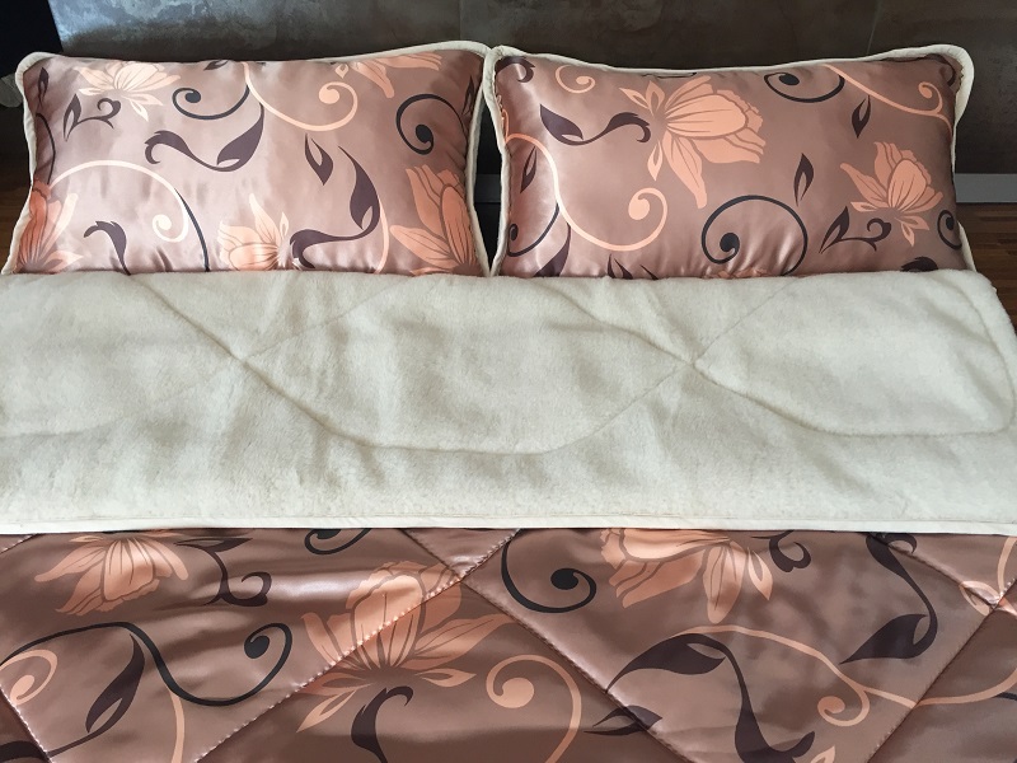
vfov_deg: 48.2
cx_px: 508
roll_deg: +0.0
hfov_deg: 61.7
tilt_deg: -40.2
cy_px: 382
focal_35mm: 29
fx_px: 852
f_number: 2.2
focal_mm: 4.15
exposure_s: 1/33
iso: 100
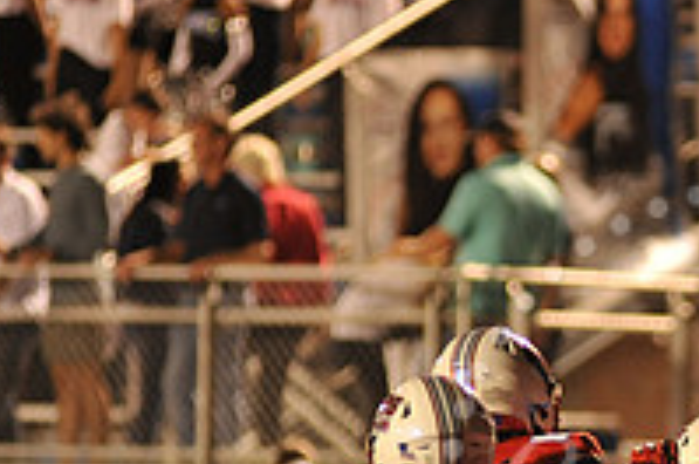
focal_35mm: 584
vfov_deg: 2.3
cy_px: 510
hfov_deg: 3.5
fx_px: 11321
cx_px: 773
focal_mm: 200
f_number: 2.8
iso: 2000
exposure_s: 1/200
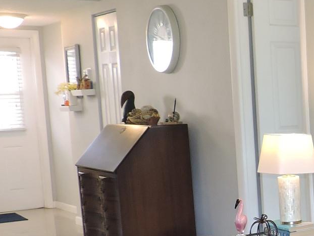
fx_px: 717
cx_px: 464
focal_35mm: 79
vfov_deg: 18.5
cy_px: 180
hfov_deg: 21.1
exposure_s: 1/40
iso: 250
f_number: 3
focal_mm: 4.3
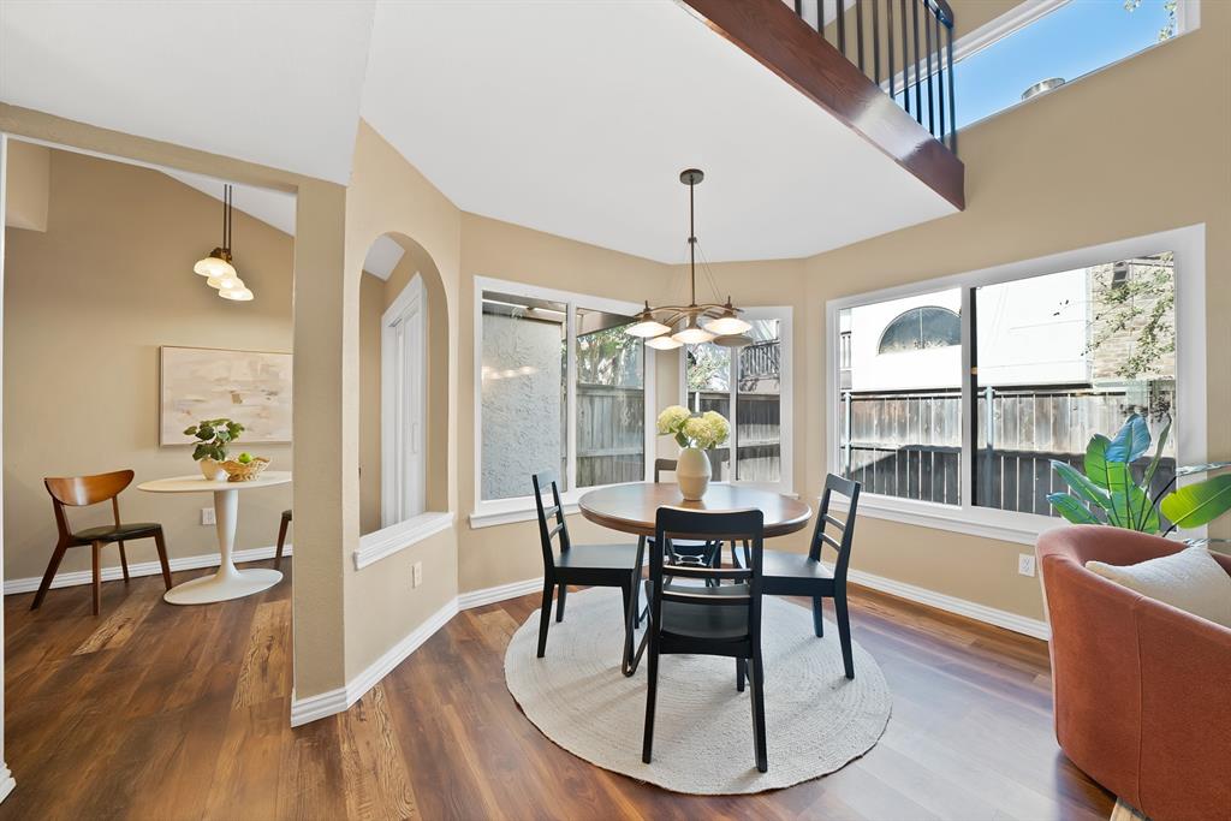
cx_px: 616
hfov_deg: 112.6
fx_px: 410
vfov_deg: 90.0
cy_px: 410
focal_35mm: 12
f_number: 9
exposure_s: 1/5
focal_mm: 12
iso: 640
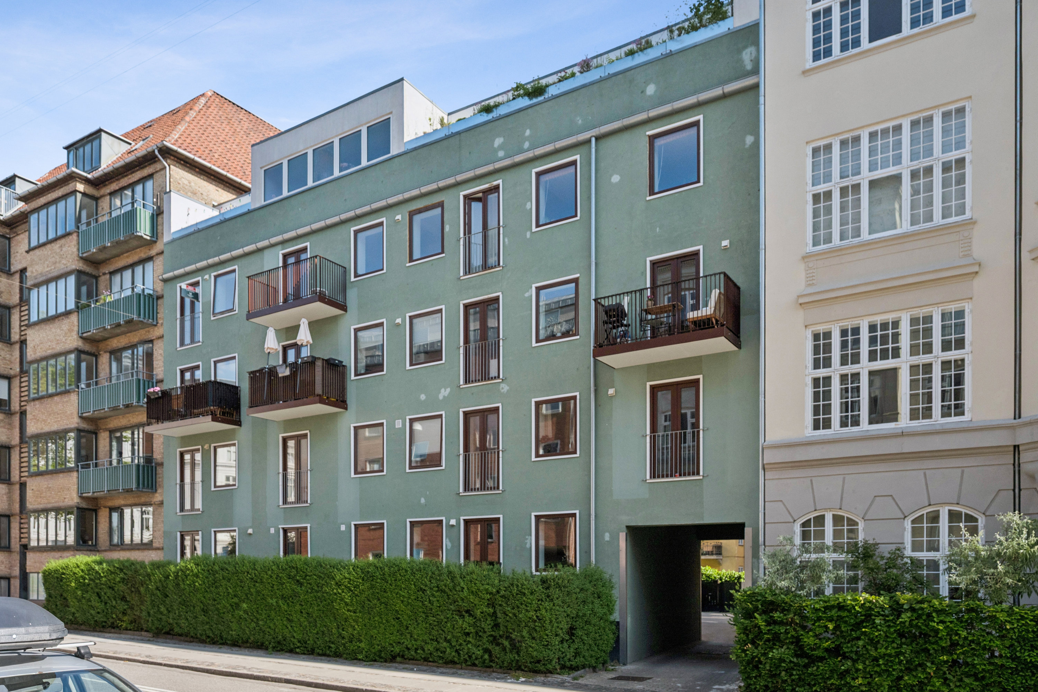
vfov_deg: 49.6
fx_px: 750
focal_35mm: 26
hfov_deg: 69.4
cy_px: 346
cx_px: 519
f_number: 6.3
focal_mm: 26
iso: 400
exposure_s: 1/1600
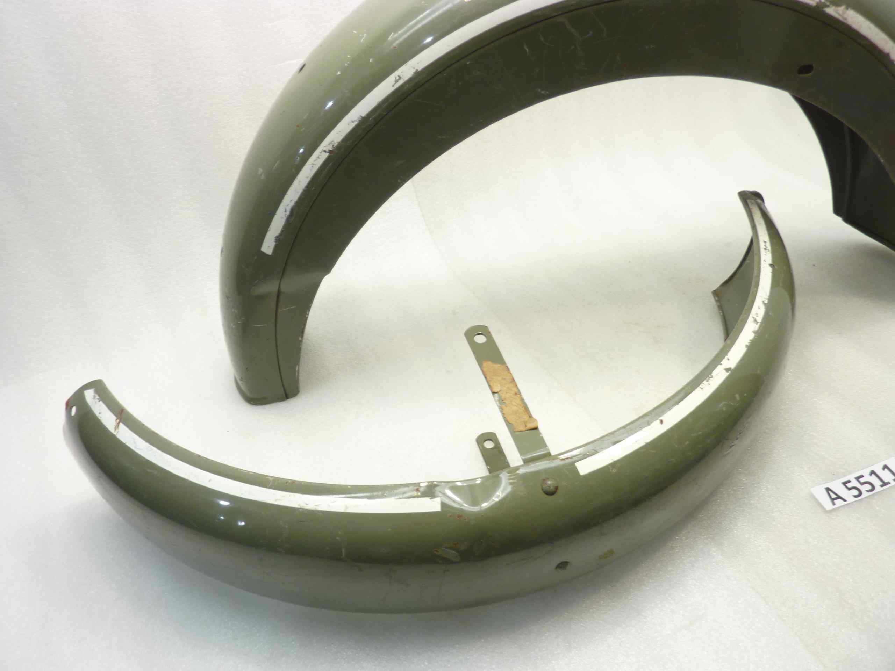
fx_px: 646
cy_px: 336
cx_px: 448
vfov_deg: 54.9
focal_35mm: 25
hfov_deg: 69.4
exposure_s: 1/15
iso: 80
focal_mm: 4.1
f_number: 3.3
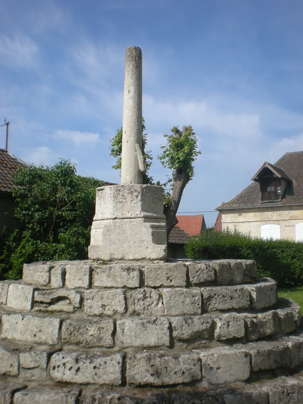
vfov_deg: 49.0
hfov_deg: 37.7
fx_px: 443
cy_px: 202
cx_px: 152
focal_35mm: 38
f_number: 4.6
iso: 64
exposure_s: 1/454
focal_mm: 6.3
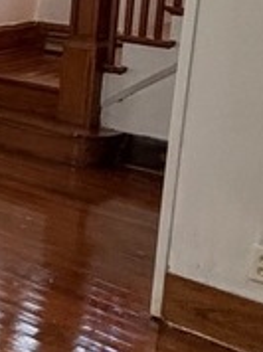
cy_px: 49
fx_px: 863
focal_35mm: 85
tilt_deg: -7.5
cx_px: -441
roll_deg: +1.8
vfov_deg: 22.6
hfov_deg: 12.1
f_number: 2.2
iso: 250
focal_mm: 2.22
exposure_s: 1/60
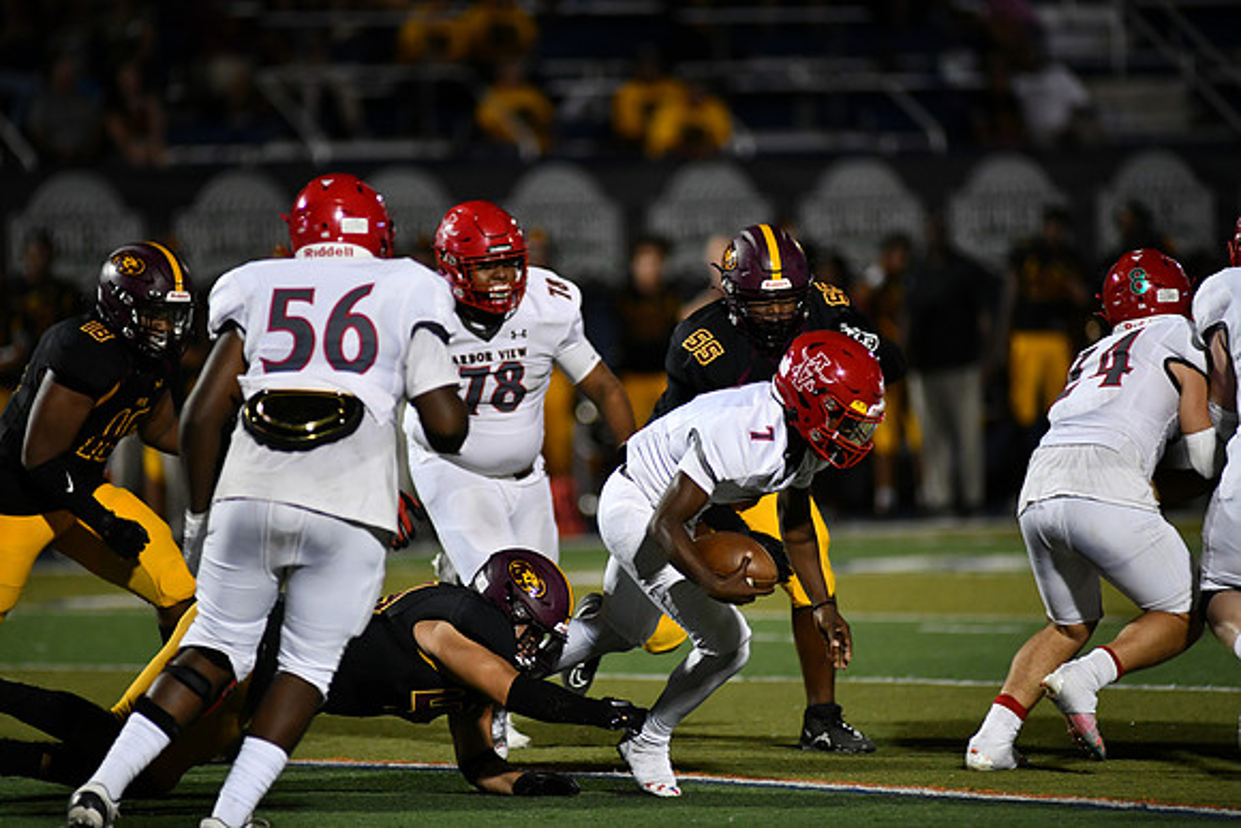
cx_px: 620
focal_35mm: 300
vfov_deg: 4.6
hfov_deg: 6.9
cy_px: 414
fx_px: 10344
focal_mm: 300
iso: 2200
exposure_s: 1/1000
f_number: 2.8
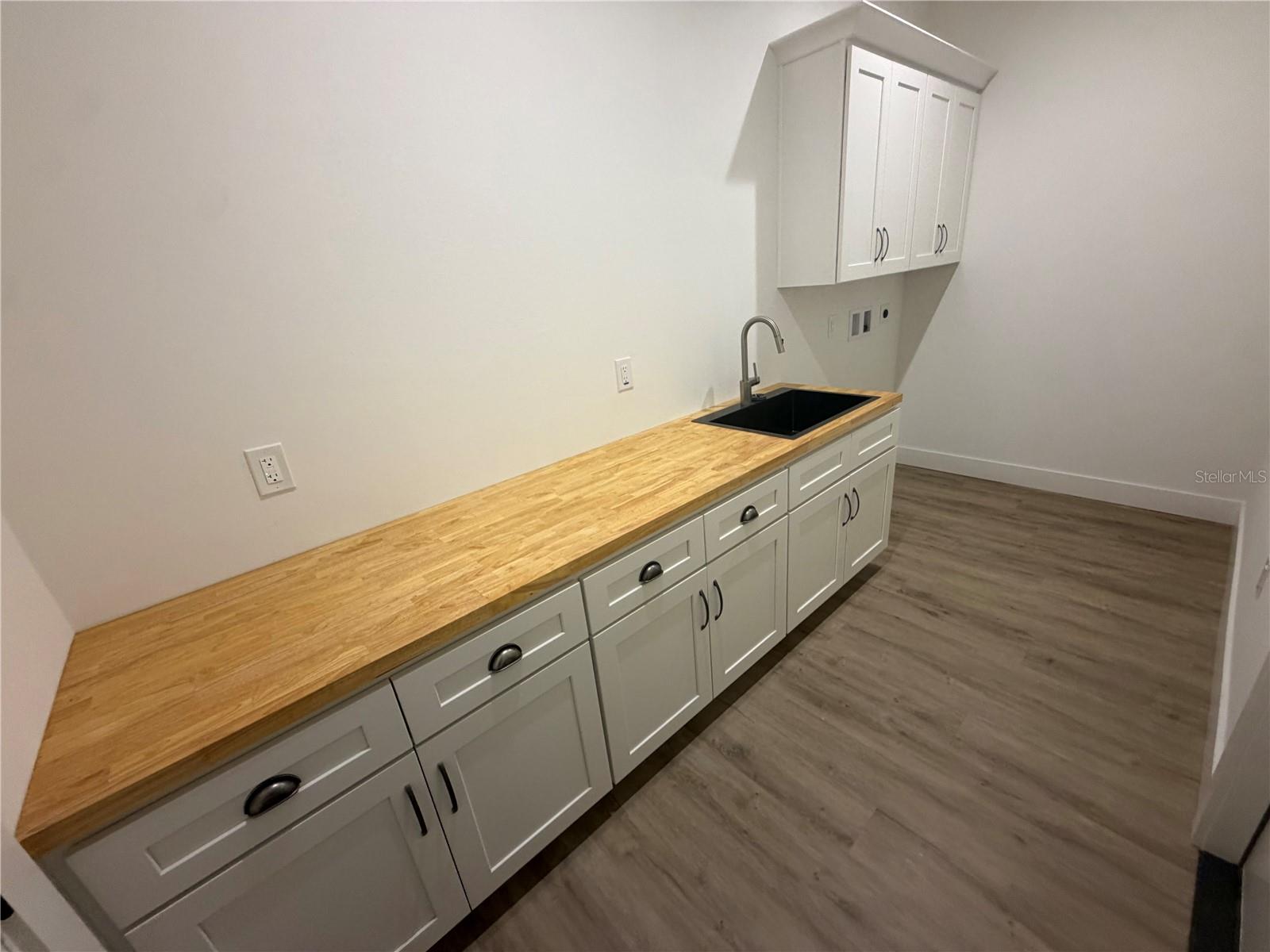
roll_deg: +7.9
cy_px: 476
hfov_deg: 102.1
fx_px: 514
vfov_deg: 85.7
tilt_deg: -21.2
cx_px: 635
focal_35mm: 14
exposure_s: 1/120
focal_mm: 2.22
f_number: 2.2
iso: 250
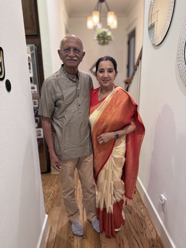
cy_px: 124
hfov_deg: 56.8
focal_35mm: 24
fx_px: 172
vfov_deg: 71.6
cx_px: 93
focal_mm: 6.76
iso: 400
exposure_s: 1/60
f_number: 1.78
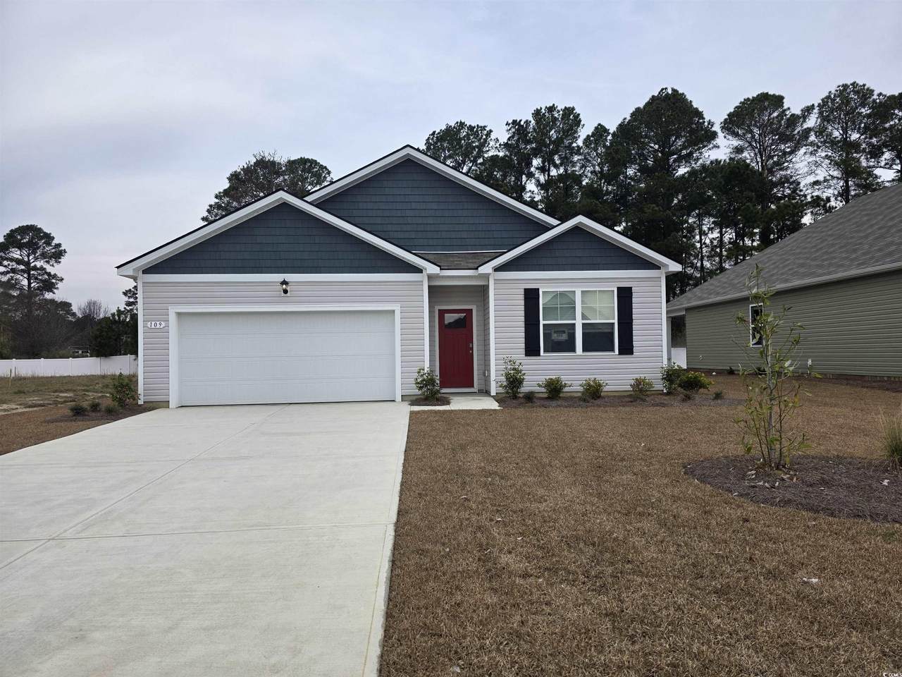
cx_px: 451
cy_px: 338
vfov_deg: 58.9
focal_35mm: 23
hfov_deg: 73.9
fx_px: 599
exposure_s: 1/3418
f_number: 1.7
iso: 80
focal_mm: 6.3
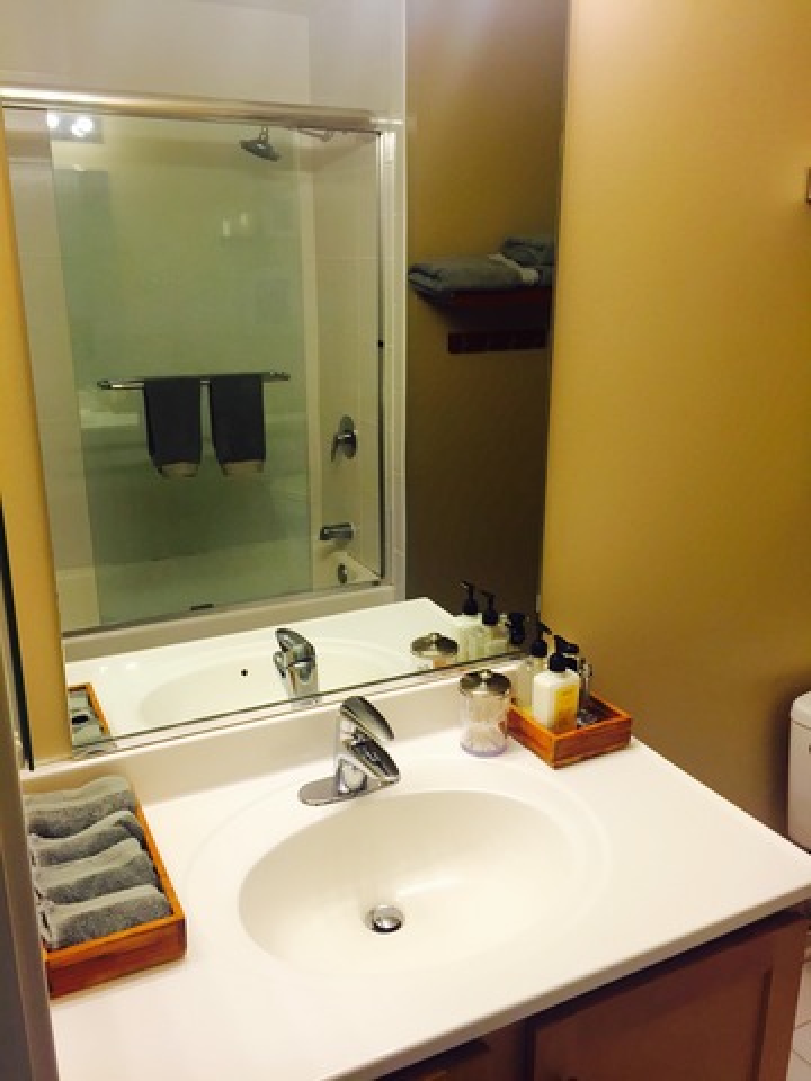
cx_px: 406
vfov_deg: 61.7
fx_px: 906
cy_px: 540
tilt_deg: -17.6
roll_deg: -0.6
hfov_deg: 48.2
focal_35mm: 29
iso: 32
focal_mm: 4.15
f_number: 2.2
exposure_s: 1/40
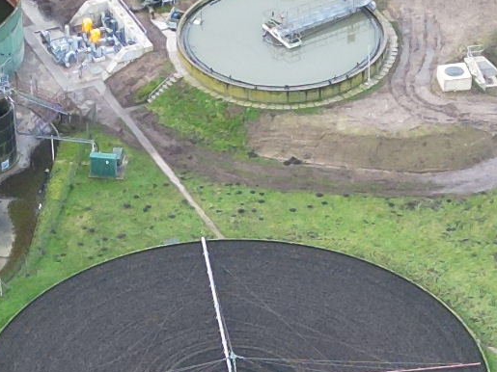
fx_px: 2699
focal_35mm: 188
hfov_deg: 10.5
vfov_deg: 7.6
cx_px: 221
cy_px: 678
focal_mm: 6.72
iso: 100
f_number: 1.7
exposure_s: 1/50
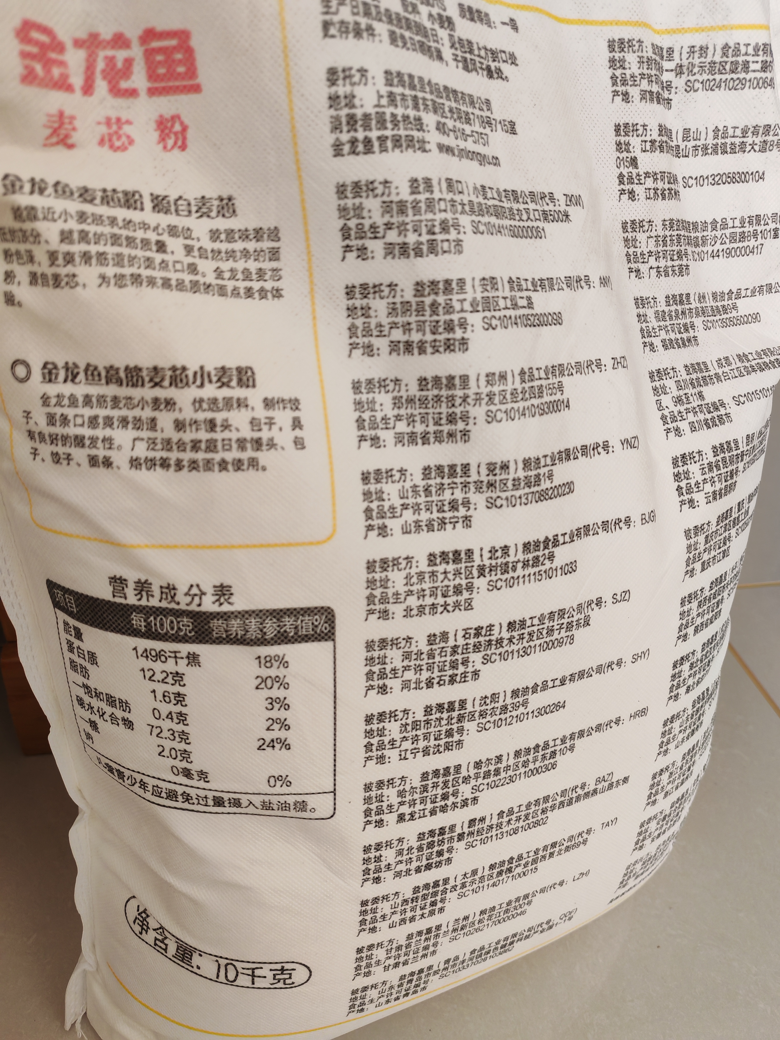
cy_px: 520
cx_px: 390
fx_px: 811
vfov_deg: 65.3
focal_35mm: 27
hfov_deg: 51.4
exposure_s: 1/100
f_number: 1.95
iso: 200
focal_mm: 5.52
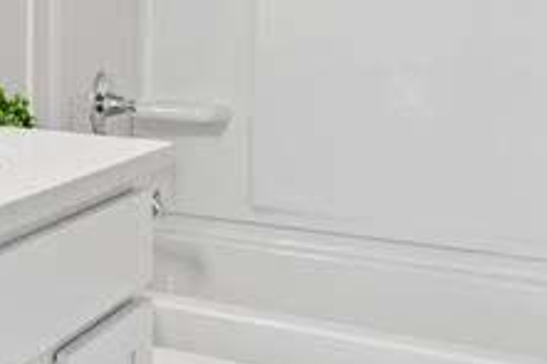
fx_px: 987
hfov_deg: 26.7
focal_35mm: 65
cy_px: 11
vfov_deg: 20.3
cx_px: -141
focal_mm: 14
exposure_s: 1/1.25
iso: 100
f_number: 9
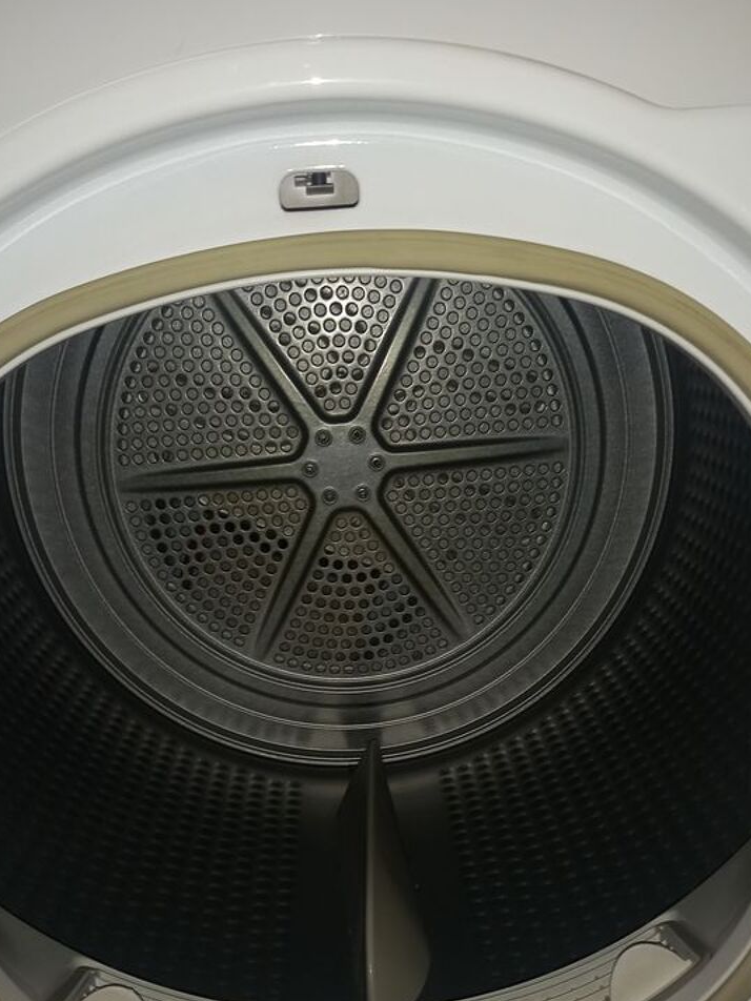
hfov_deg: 40.7
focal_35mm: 35
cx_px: 379
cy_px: 677
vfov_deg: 51.5
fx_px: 1012
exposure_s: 1/33.3
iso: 80
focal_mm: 4.6
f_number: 2
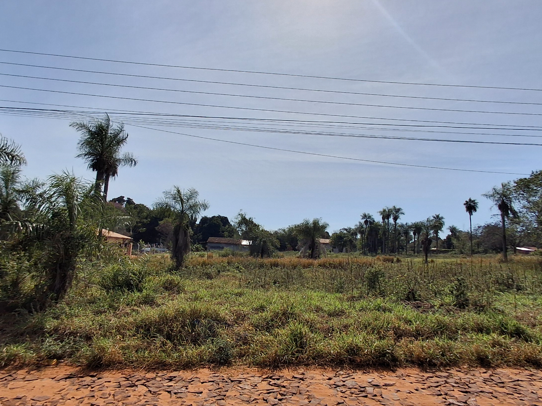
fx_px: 376
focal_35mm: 24
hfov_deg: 71.4
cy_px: 215
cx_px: 247
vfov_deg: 56.8
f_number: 2.2
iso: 40
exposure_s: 1/5405
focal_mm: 1.64
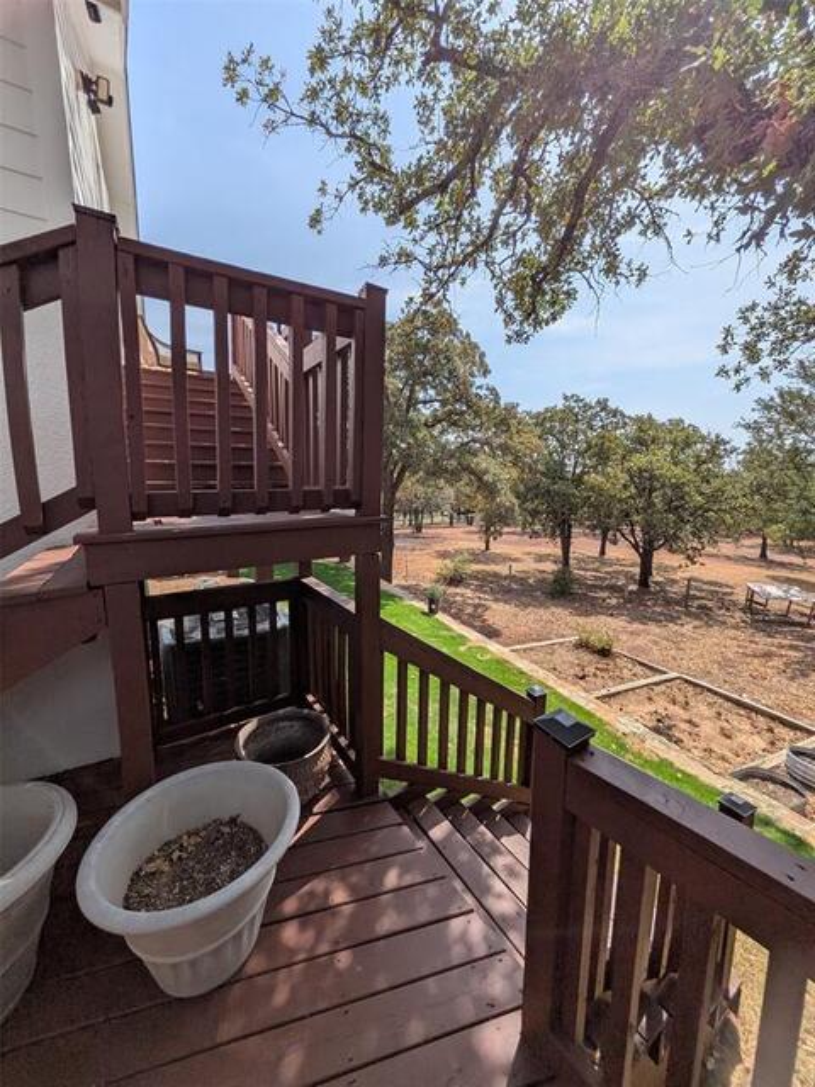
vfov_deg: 106.2
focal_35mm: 13
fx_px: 408
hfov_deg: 89.9
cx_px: 408
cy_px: 544
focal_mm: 1.54
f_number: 2.2
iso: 28
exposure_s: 1/1274
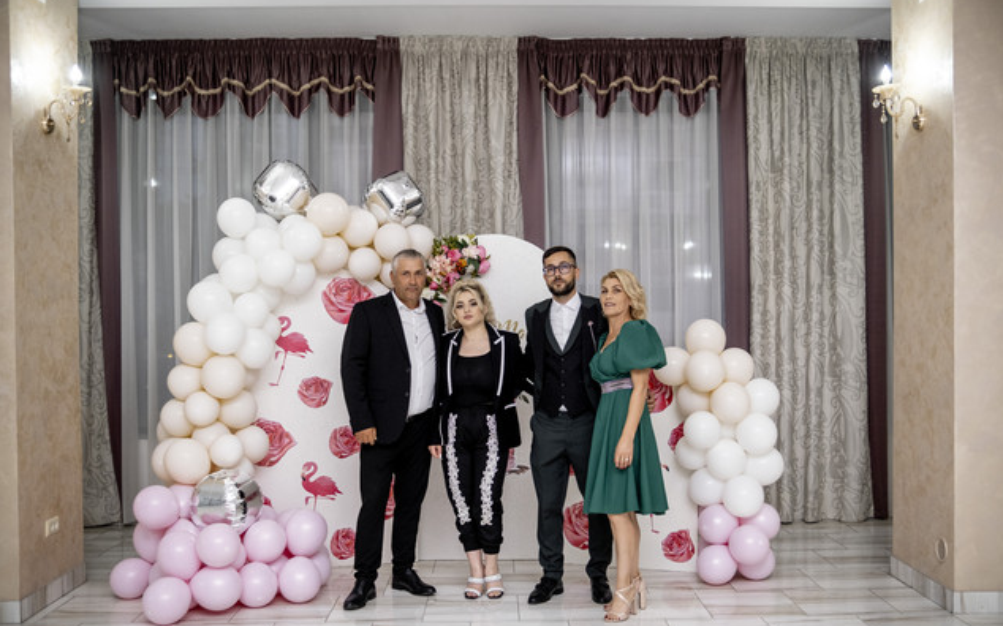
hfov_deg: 54.0
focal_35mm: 36
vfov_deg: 35.3
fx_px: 984
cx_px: 503
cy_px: 328
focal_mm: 23
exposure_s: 1/160
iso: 800
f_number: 2
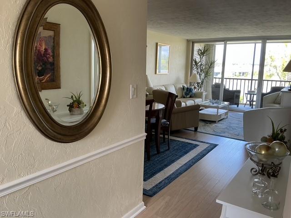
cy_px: 109
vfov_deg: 48.2
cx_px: 146
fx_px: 244
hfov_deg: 61.7
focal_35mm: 29
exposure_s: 1/60
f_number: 1.8
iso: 50
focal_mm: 3
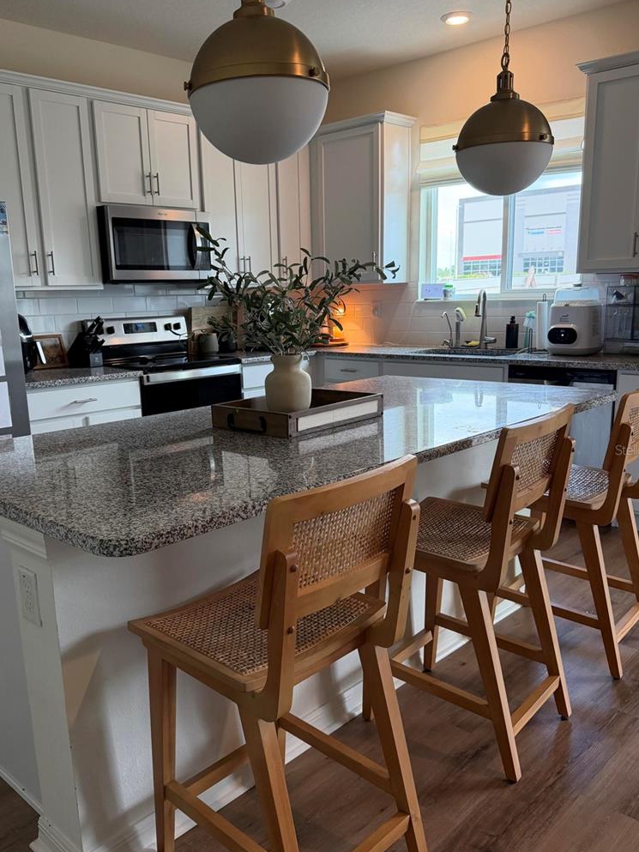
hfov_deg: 48.2
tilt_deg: -12.2
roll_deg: +2.1
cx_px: 290
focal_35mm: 29
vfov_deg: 61.6
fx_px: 714
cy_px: 450
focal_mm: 6.76
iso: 200
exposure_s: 1/130
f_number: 1.78
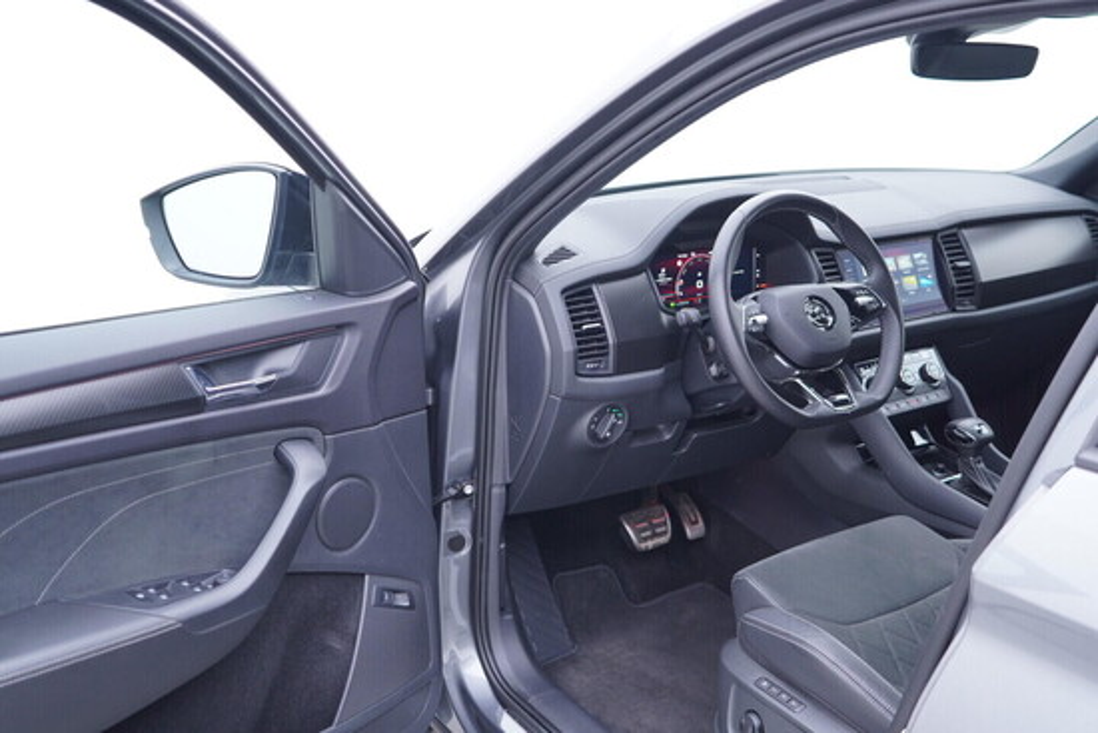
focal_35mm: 36
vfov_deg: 36.9
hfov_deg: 53.1
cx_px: 549
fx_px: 1098
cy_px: 366
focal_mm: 24
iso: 250
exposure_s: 1/40
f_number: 2.8
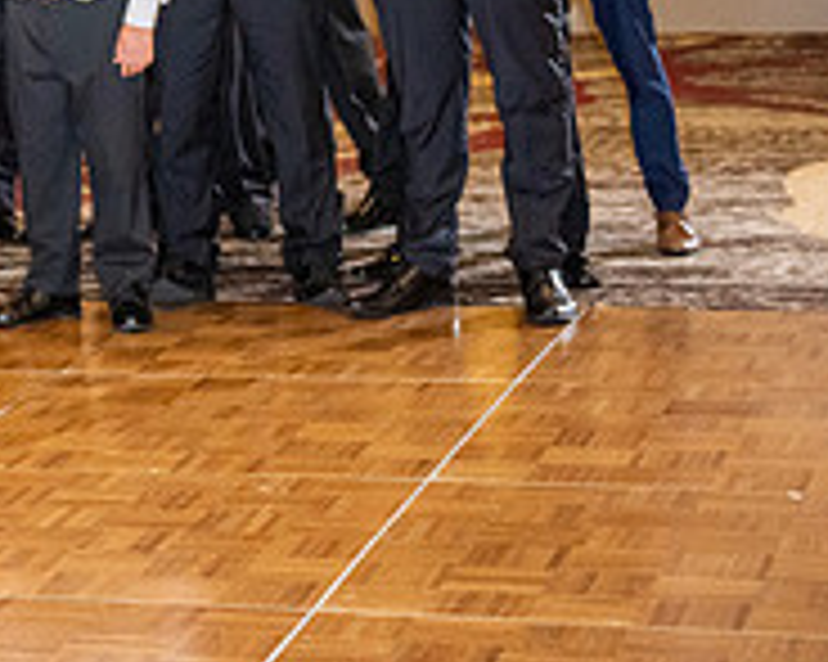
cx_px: -356
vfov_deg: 9.9
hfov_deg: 12.0
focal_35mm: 154
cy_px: -160
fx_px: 3772
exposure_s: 1/250
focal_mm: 52
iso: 1600
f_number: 2.8
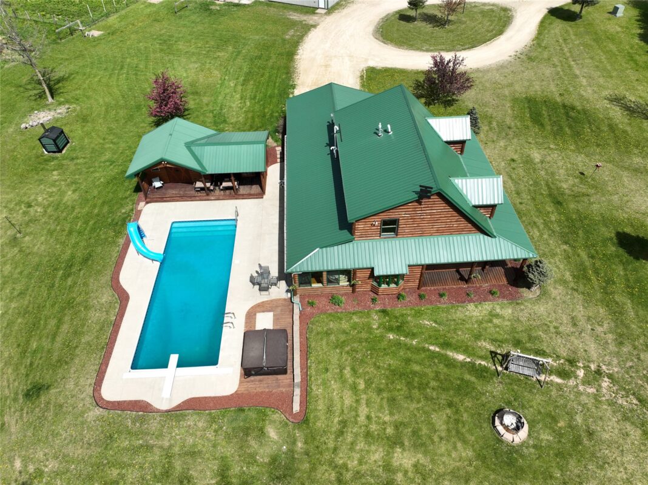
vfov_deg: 56.8
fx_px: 449
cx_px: 324
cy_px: 242
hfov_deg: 71.6
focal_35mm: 24
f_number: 2.8
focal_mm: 12.29
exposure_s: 1/2000
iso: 100
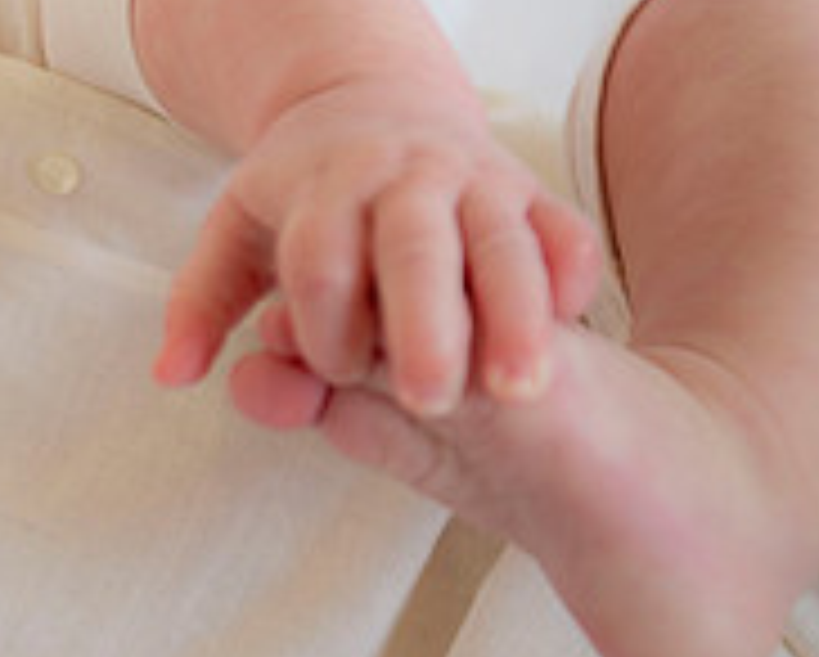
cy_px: 378
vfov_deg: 7.4
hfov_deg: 9.1
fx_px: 5071
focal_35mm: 209
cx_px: -180
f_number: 3.5
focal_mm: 70
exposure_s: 1/200
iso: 250
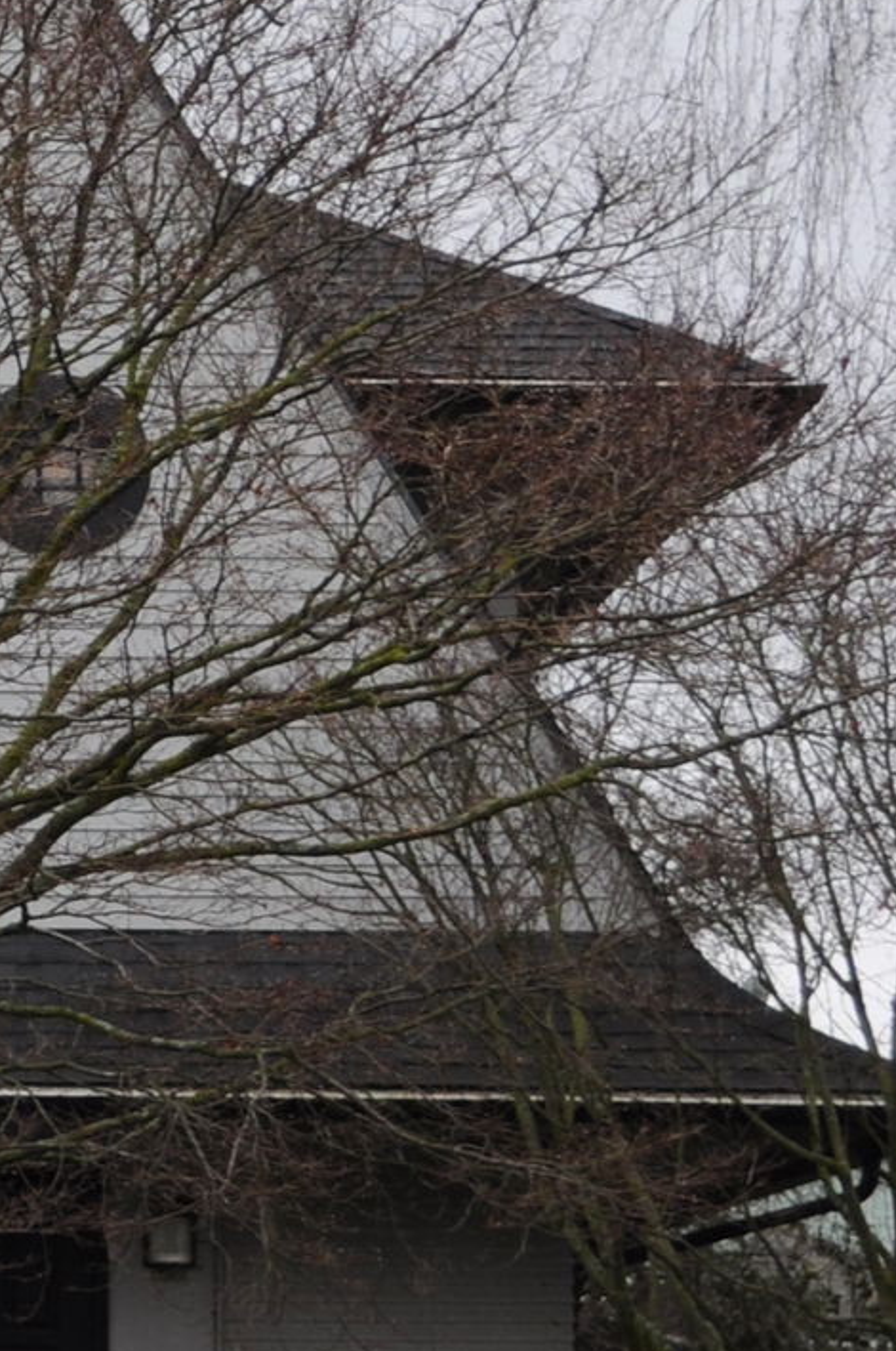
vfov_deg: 10.5
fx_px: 7338
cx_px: -568
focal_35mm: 196
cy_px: 579
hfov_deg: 6.9
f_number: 4.8
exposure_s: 1/60
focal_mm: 32
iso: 200
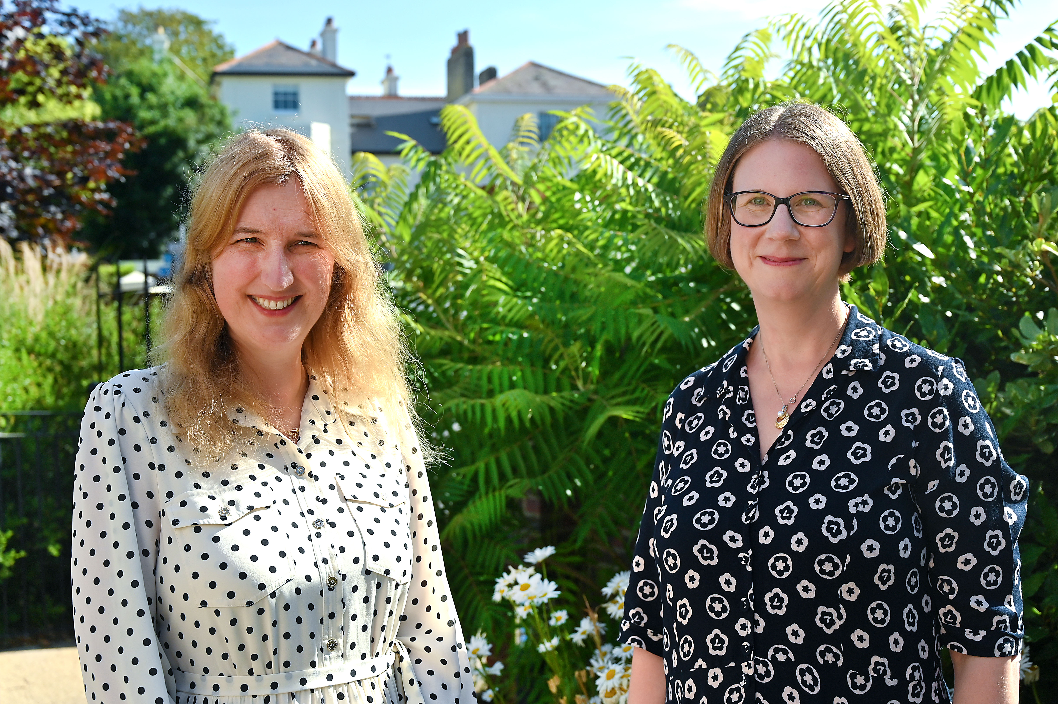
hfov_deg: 47.4
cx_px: 529
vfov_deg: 32.6
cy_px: 352
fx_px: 1204
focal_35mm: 41
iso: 320
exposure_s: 1/1250
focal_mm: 41
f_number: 5.6
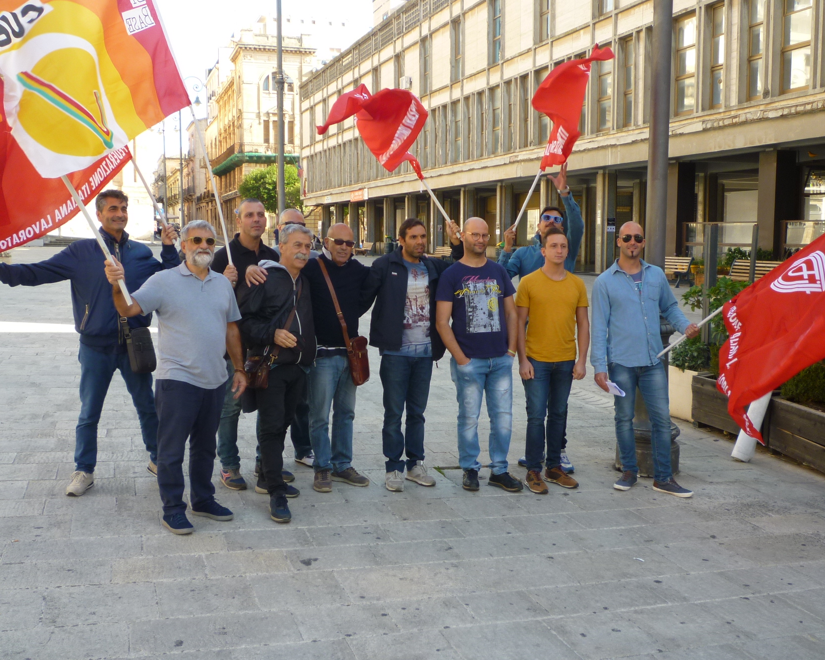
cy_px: 348
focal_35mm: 35
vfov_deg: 42.2
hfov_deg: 51.5
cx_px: 421
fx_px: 855
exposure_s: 1/125
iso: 80
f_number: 3.3
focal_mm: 5.2
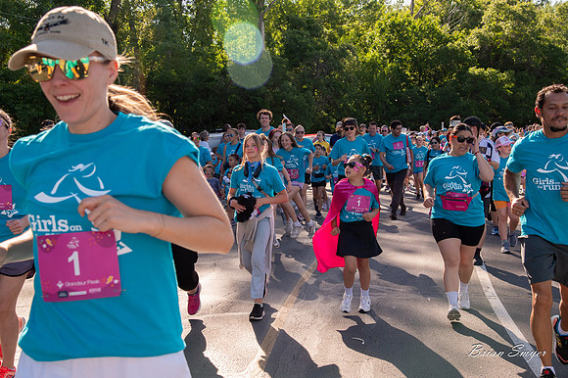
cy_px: 189
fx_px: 779
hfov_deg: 40.1
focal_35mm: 49
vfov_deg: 27.3
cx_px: 284
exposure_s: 1/1000
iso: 800
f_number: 8
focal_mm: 48
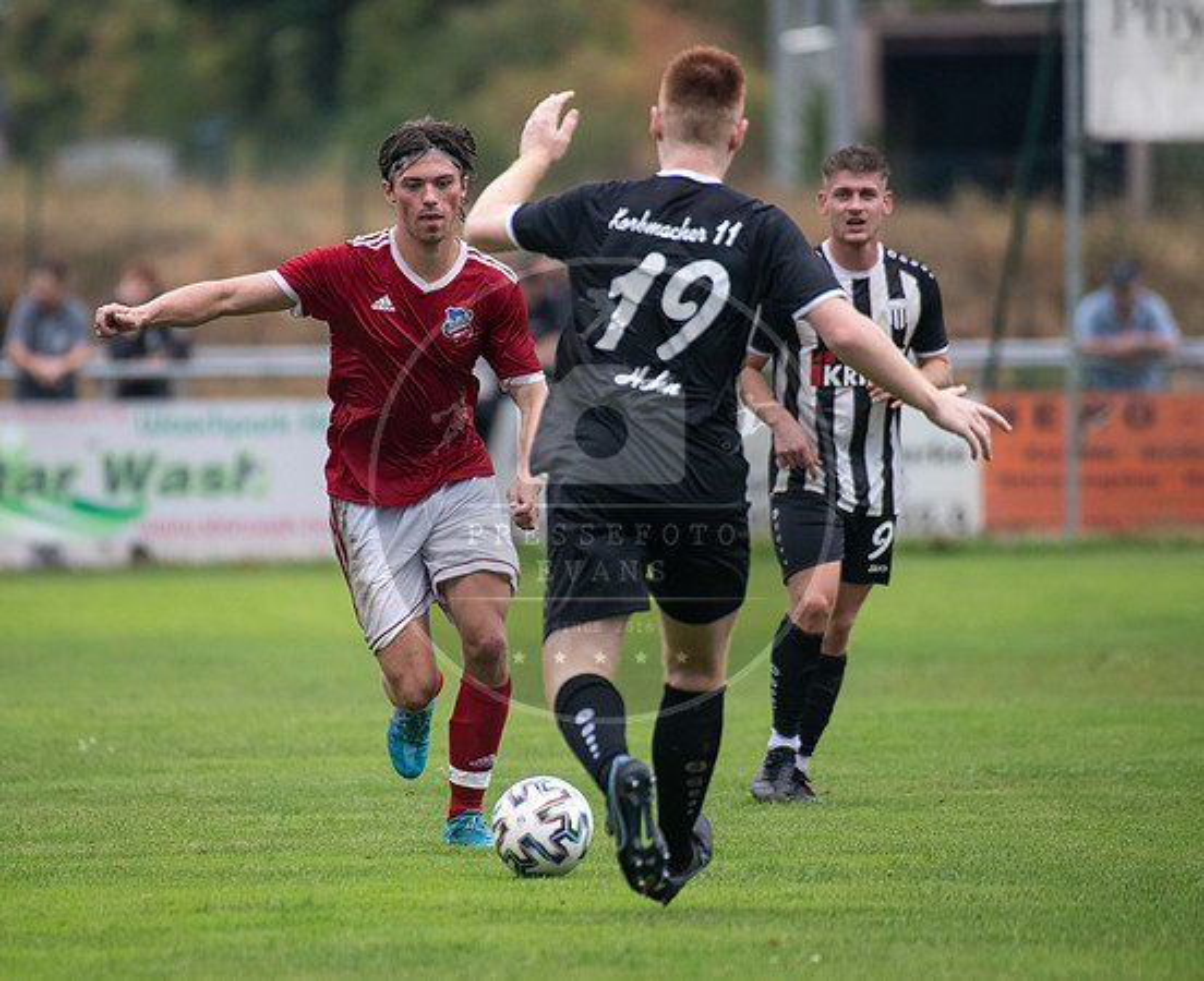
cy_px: 491
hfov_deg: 3.5
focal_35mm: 548
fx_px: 19663
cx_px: 510
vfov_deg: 2.9
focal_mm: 460
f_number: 5.6
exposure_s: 1/1600
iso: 2000
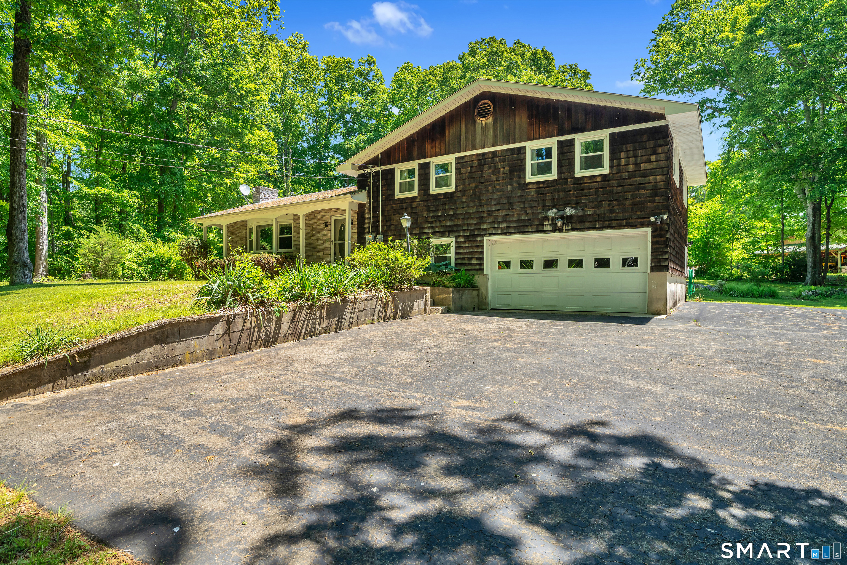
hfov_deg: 86.9
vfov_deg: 64.6
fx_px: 447
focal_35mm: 19
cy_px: 282
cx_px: 424
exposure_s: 1/50
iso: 400
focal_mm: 19
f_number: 8
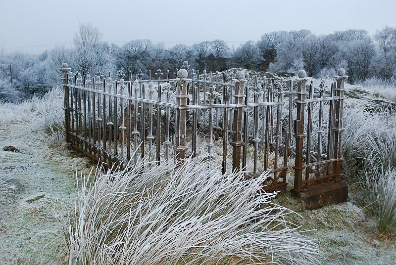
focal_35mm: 36
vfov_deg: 37.0
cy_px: 132
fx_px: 397
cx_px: 198
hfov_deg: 53.1
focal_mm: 24
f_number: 6.3
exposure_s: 1/200
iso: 800
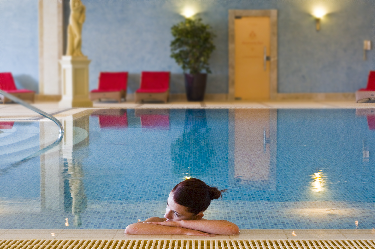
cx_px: 188
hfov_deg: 27.0
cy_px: 124
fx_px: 780
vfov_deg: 18.1
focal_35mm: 75
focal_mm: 50
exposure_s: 1/5
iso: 500
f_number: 9
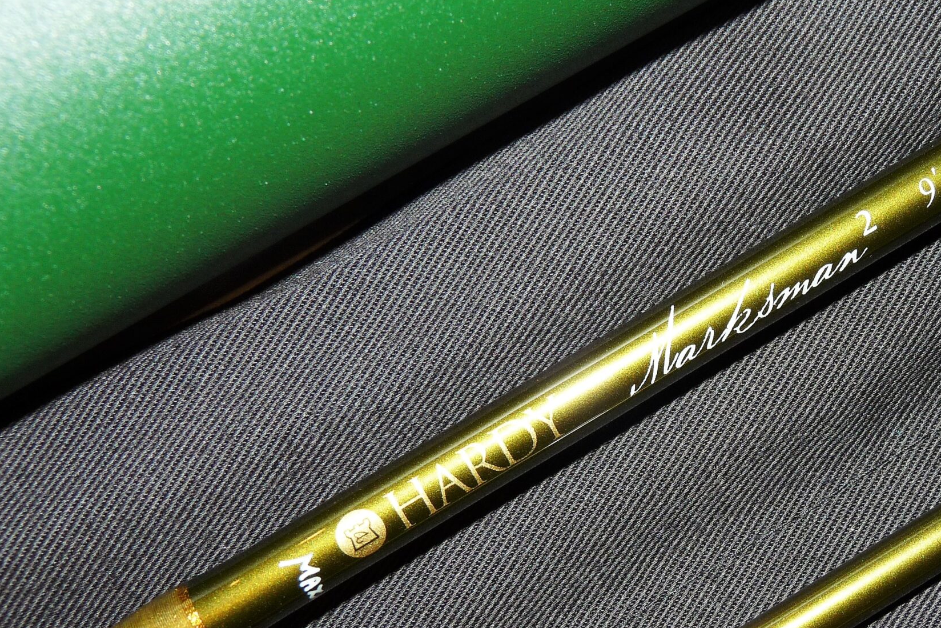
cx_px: 682
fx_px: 1647
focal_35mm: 63
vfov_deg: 21.5
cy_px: 437
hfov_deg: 31.4
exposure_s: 1/30
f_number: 4
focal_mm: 6.9
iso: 100
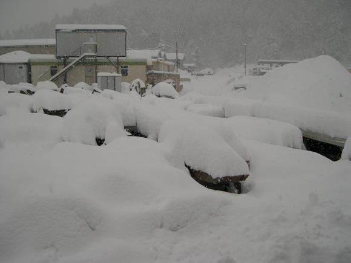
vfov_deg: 37.7
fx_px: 385
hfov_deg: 49.0
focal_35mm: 38
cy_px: 132
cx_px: 176
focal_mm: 8
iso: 100
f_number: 2.8
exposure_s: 1/231
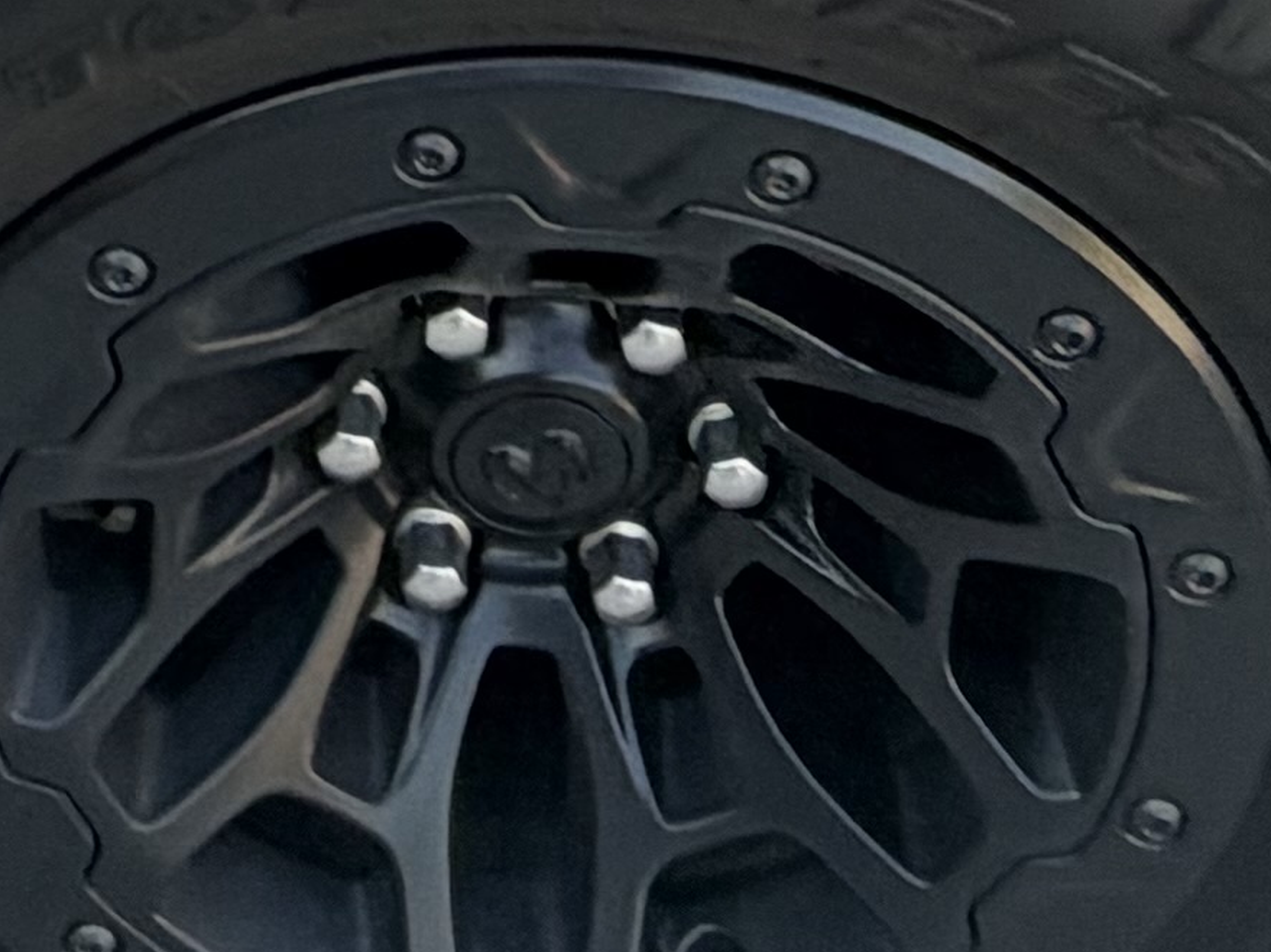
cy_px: -1400
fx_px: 3341
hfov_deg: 21.1
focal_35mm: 91
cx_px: 147
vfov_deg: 12.4
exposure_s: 1/149
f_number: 2.2
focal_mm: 2.22
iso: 64
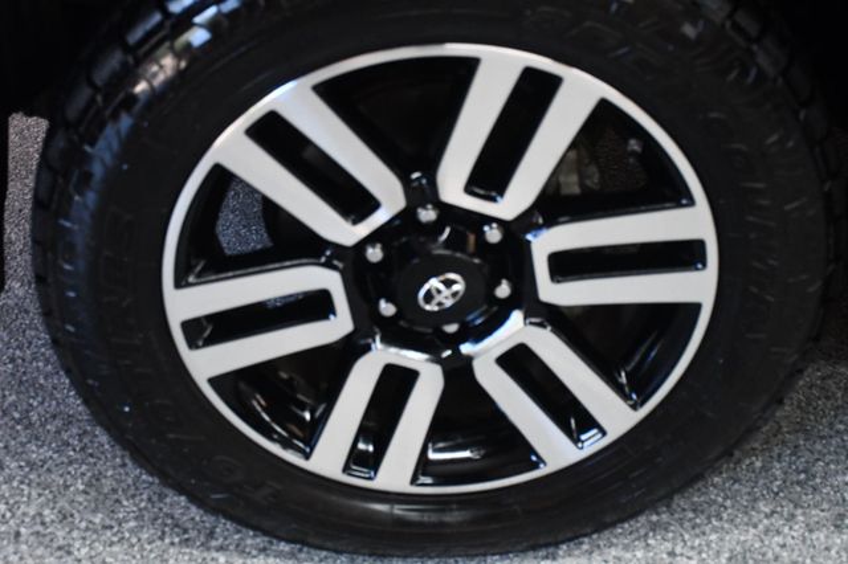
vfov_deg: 23.8
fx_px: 1342
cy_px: 282
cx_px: 424
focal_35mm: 57
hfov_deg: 35.1
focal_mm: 38
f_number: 4.2
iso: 3200
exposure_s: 1/125
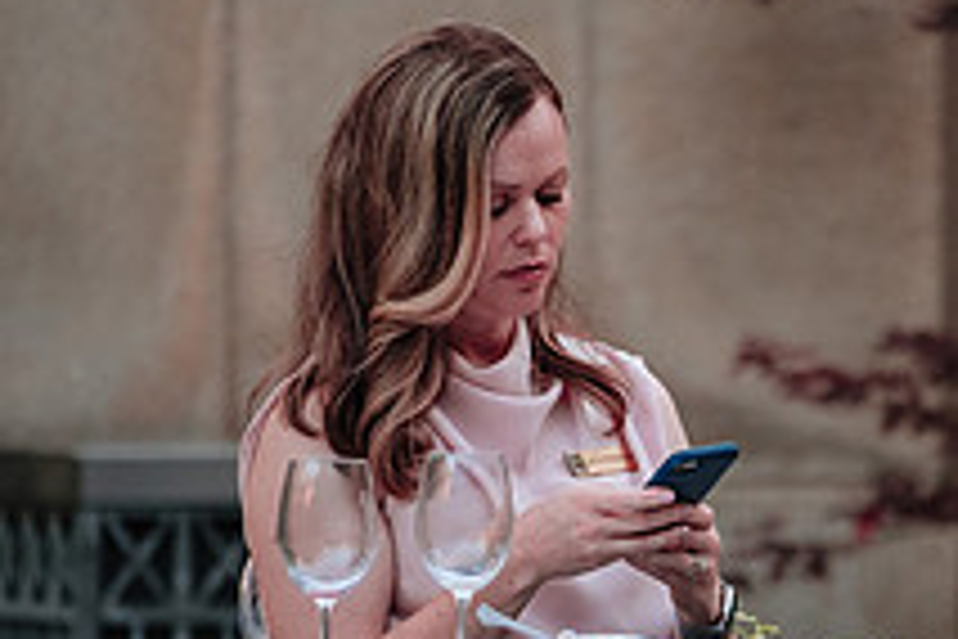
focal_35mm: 588
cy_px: 611
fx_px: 15646
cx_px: 896
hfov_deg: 3.5
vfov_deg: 2.3
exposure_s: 1/500
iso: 400
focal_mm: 134.4
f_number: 2.8
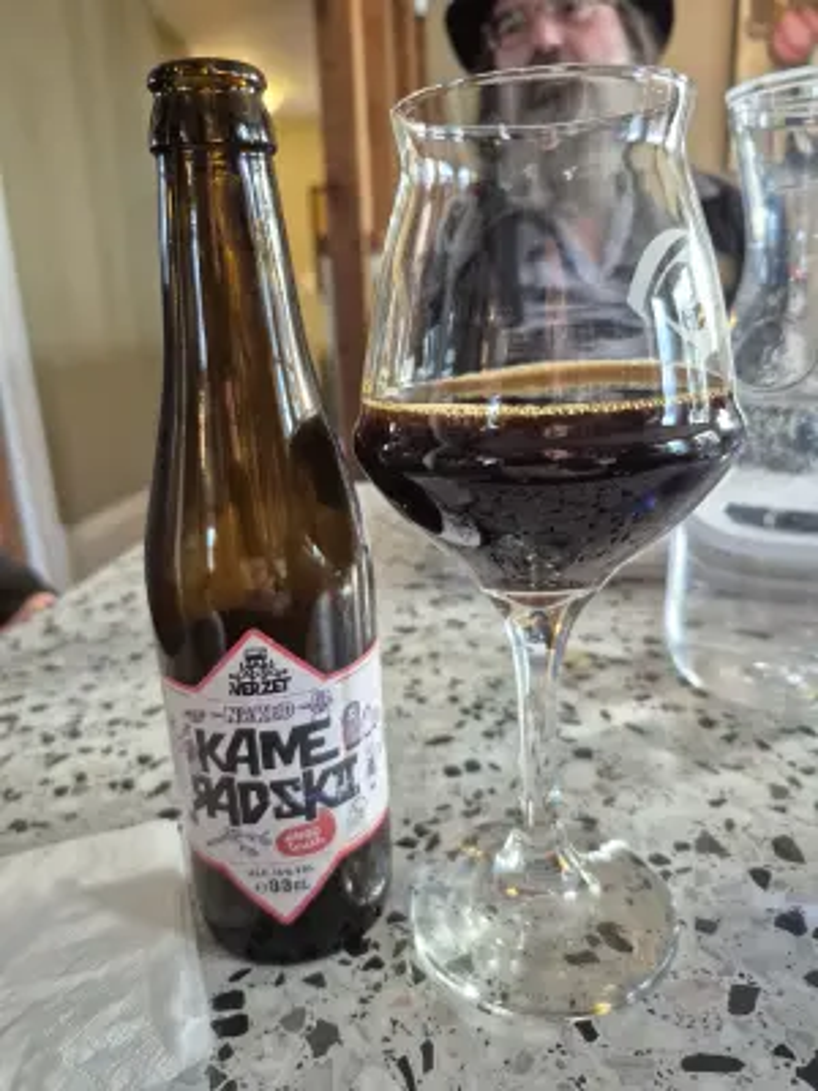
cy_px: 546
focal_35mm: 23
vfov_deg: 73.9
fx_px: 725
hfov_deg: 58.9
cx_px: 409
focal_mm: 5.4
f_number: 1.8
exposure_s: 1/120
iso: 1000
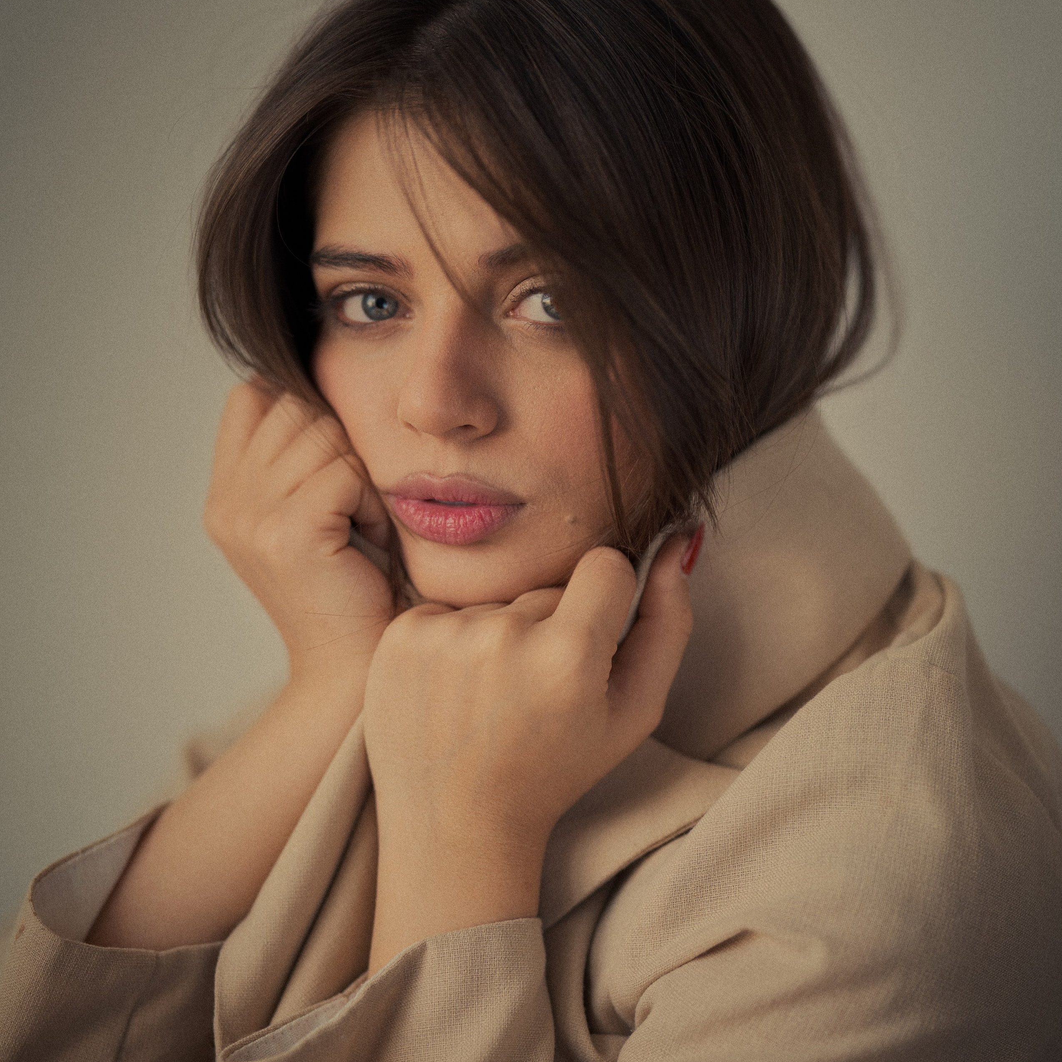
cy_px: 616
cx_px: 534
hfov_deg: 16.0
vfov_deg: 16.0
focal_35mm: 109
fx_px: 3783
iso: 125
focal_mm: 85
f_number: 1.4
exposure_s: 1/400
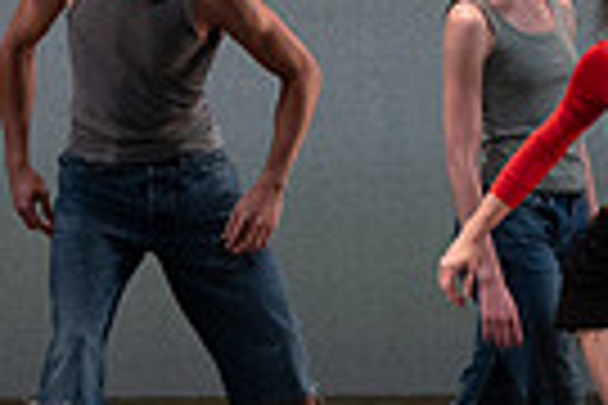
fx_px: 19944
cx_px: 59
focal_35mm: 1181
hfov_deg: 1.7
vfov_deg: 1.2
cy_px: 137
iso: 5000
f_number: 9
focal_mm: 274
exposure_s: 1/500
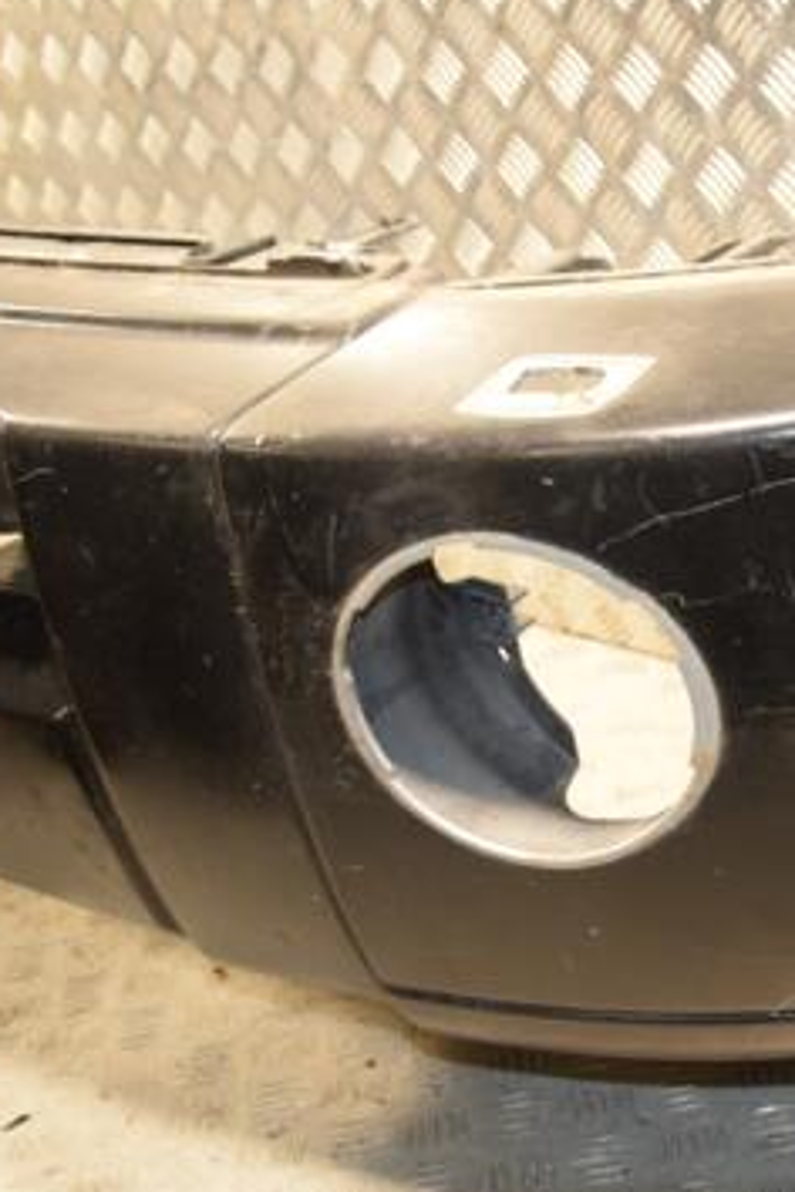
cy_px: 650
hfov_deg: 23.1
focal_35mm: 56
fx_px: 1855
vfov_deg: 35.6
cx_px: 808
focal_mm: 22
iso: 800
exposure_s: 1/125
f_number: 5
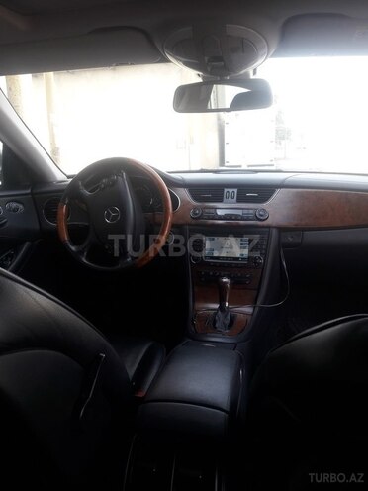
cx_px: 184
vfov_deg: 63.4
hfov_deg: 49.7
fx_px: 397
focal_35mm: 28
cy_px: 246
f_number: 1.9
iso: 40
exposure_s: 1/107
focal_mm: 3.7
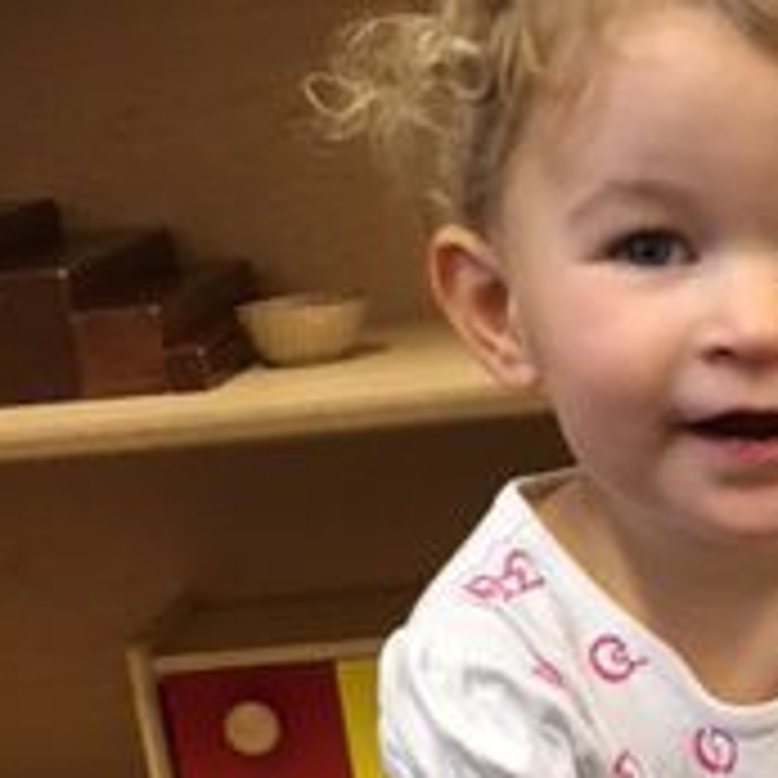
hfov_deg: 17.9
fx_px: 2416
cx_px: 738
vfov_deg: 17.4
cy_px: 935
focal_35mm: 95
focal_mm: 4.15
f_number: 2.2
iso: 160
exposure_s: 1/30
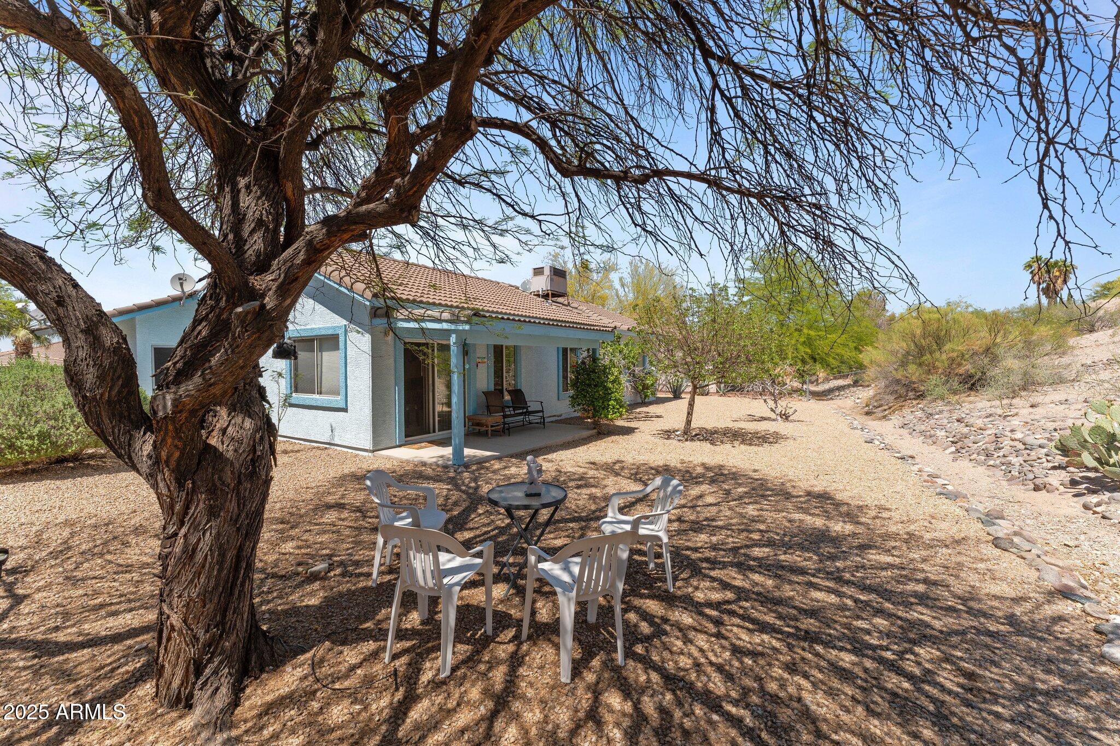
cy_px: 373
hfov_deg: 104.3
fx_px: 435
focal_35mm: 14
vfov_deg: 81.2
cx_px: 560
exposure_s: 1/1250
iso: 400
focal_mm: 14
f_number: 8
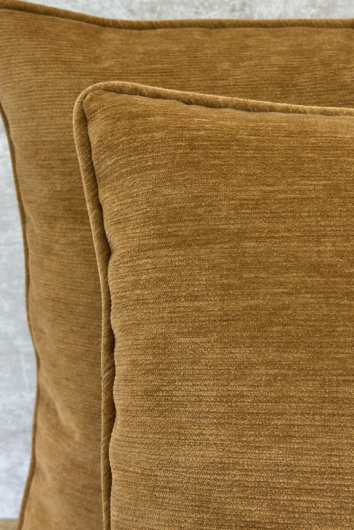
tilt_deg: -17.6
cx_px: 184
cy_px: 204
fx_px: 959
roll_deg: +1.8
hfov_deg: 20.9
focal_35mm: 65
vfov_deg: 30.8
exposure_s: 1/120
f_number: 1.78
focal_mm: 6.86
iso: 100
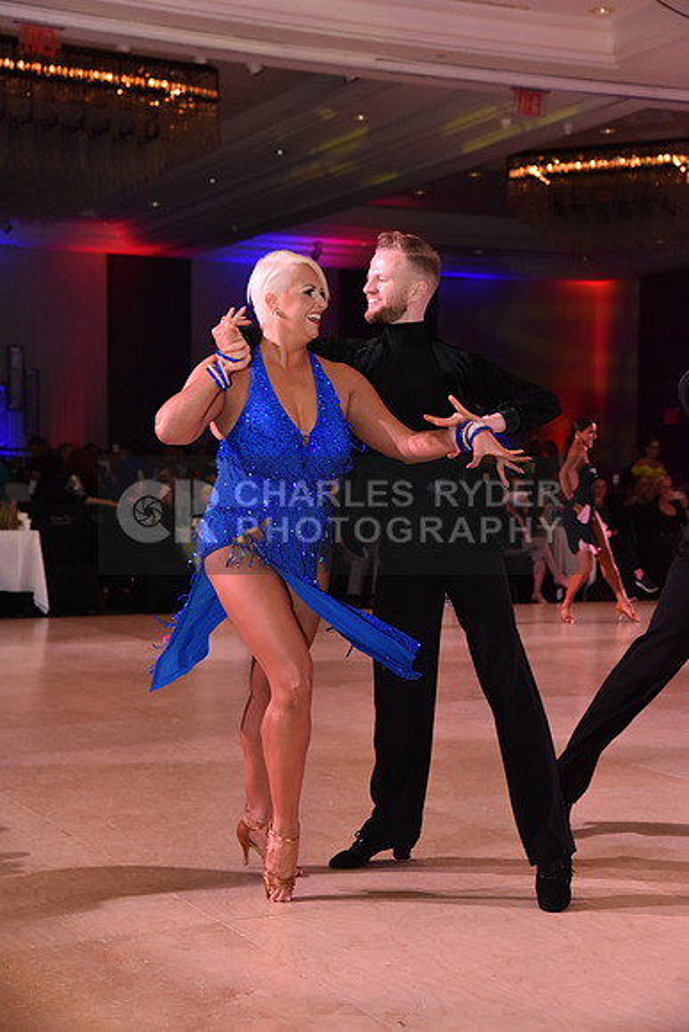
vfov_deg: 32.4
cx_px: 344
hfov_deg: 21.9
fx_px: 1779
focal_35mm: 62
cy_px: 516
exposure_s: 1/320
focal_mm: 62
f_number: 6.3
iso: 2500
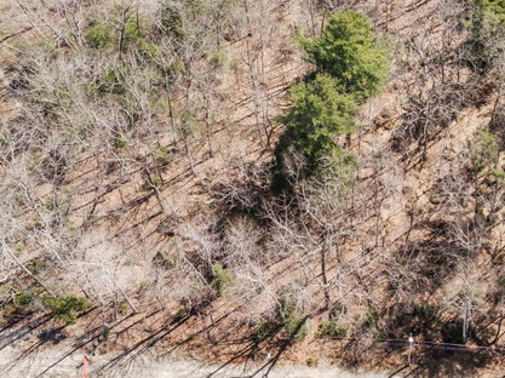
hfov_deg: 31.8
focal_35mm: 59
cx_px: 407
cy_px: 34
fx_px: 860
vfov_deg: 24.1
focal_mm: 12.29
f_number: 2.8
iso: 100
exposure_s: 1/1000
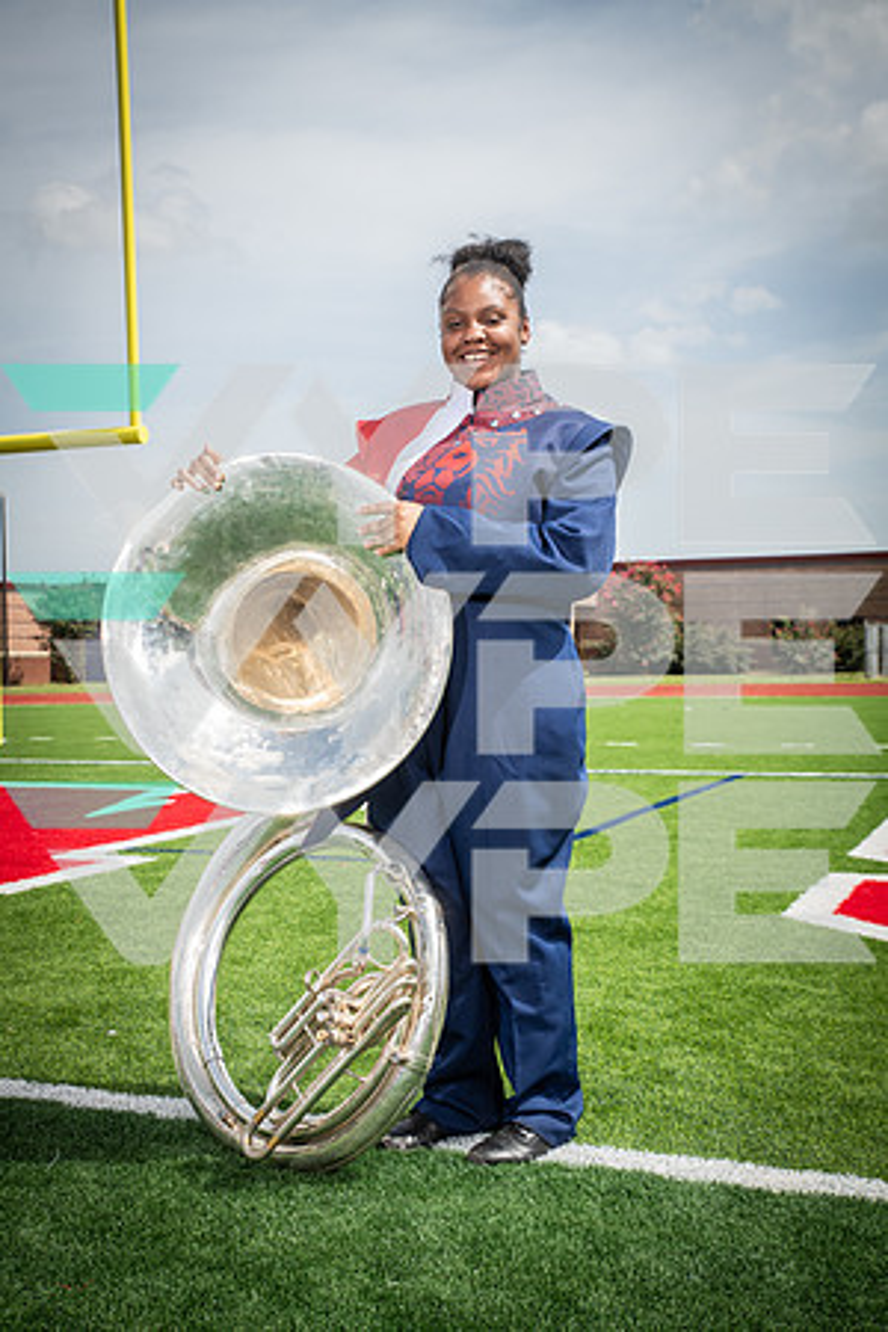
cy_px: 666
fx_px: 1554
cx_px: 444
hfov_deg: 31.9
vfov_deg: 46.4
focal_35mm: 42
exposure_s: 1/400
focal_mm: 42
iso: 125
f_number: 7.1
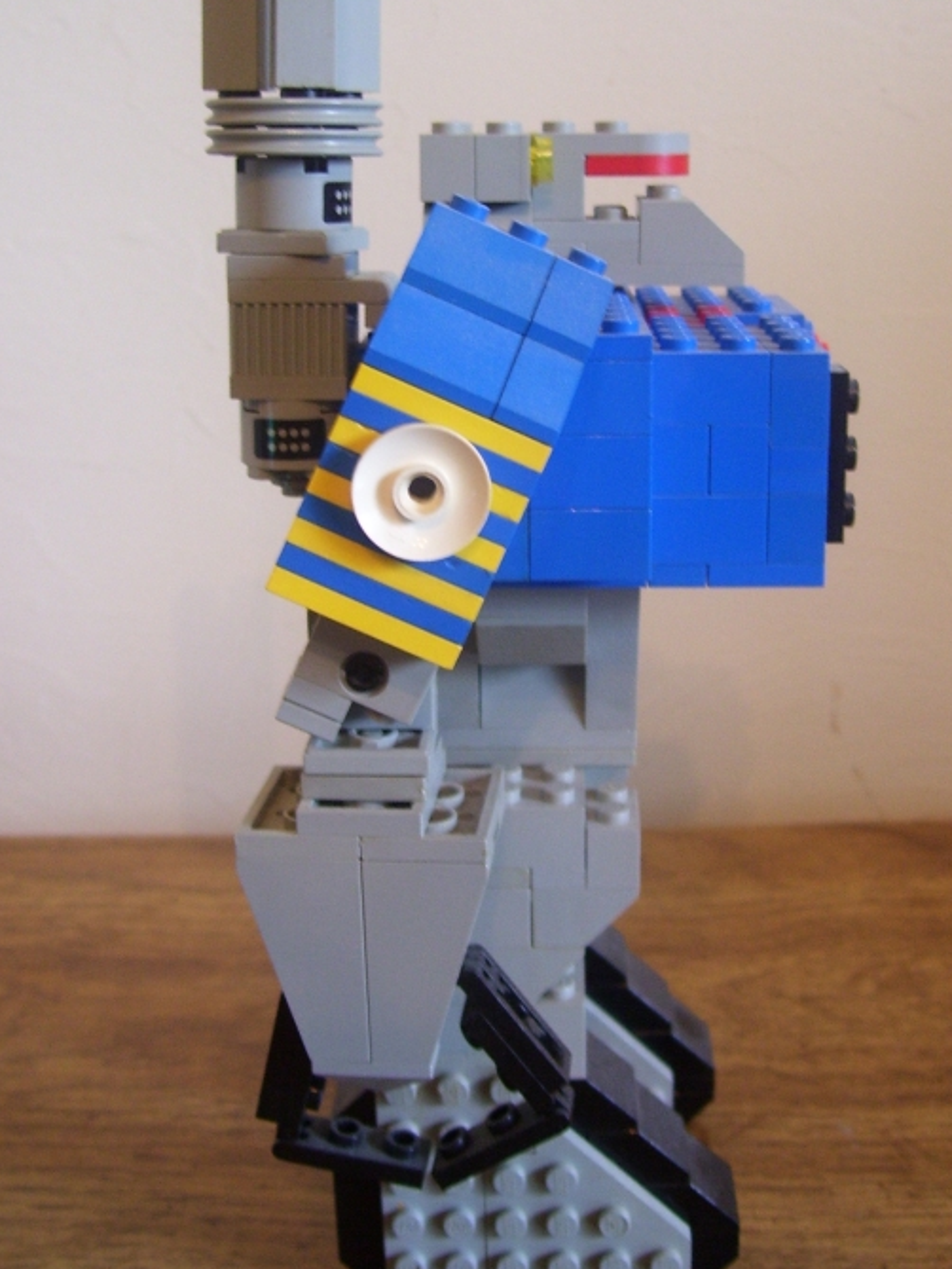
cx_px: 525
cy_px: 508
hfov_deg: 30.9
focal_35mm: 47
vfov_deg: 40.3
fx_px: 1723
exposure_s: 1/8
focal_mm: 6
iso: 160
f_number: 2.7
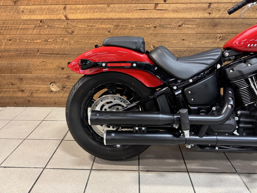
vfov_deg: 56.8
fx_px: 178
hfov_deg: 71.6
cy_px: 96
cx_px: 128
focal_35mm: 24
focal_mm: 6.76
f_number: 1.78
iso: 500
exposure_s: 1/60
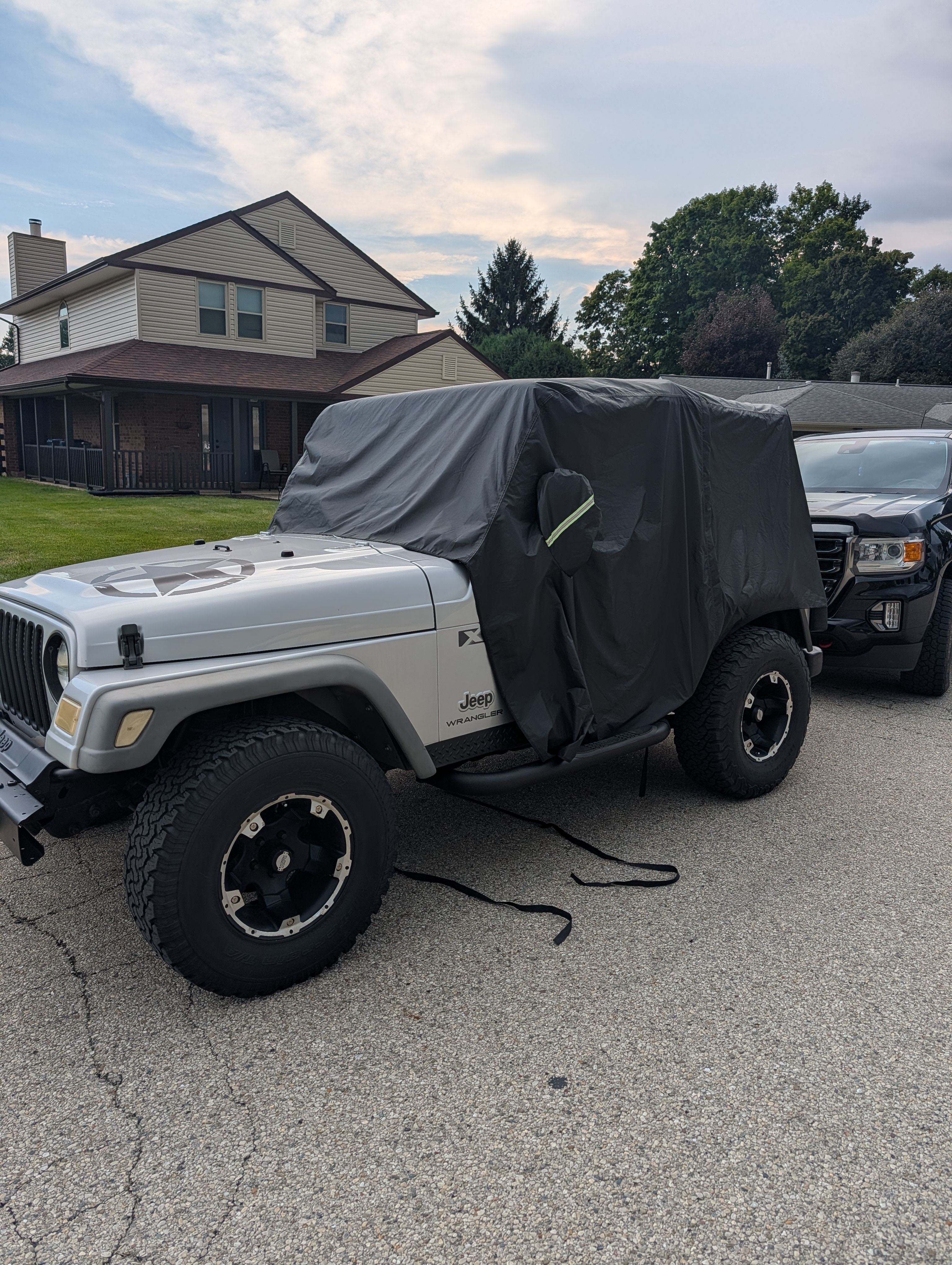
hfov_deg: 56.9
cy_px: 632
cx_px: 476
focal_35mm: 24
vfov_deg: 71.5
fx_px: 878
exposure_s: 1/467
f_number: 1.68
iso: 14
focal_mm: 6.9
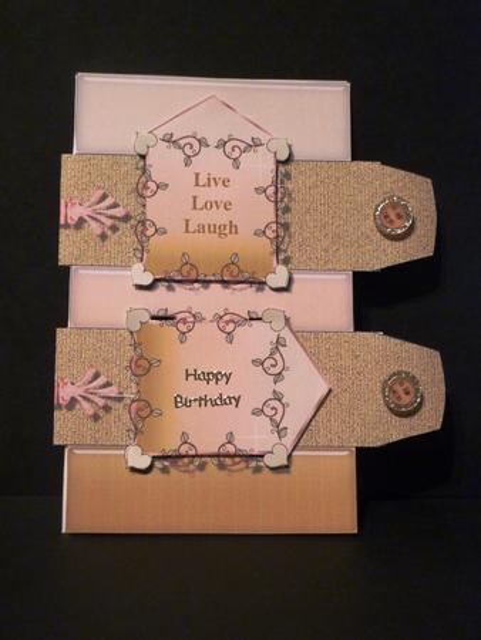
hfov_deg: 26.6
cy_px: 320
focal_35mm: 55
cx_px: 240
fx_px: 1018
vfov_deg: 34.9
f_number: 3.9
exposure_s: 1/15
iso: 400
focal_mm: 9.1
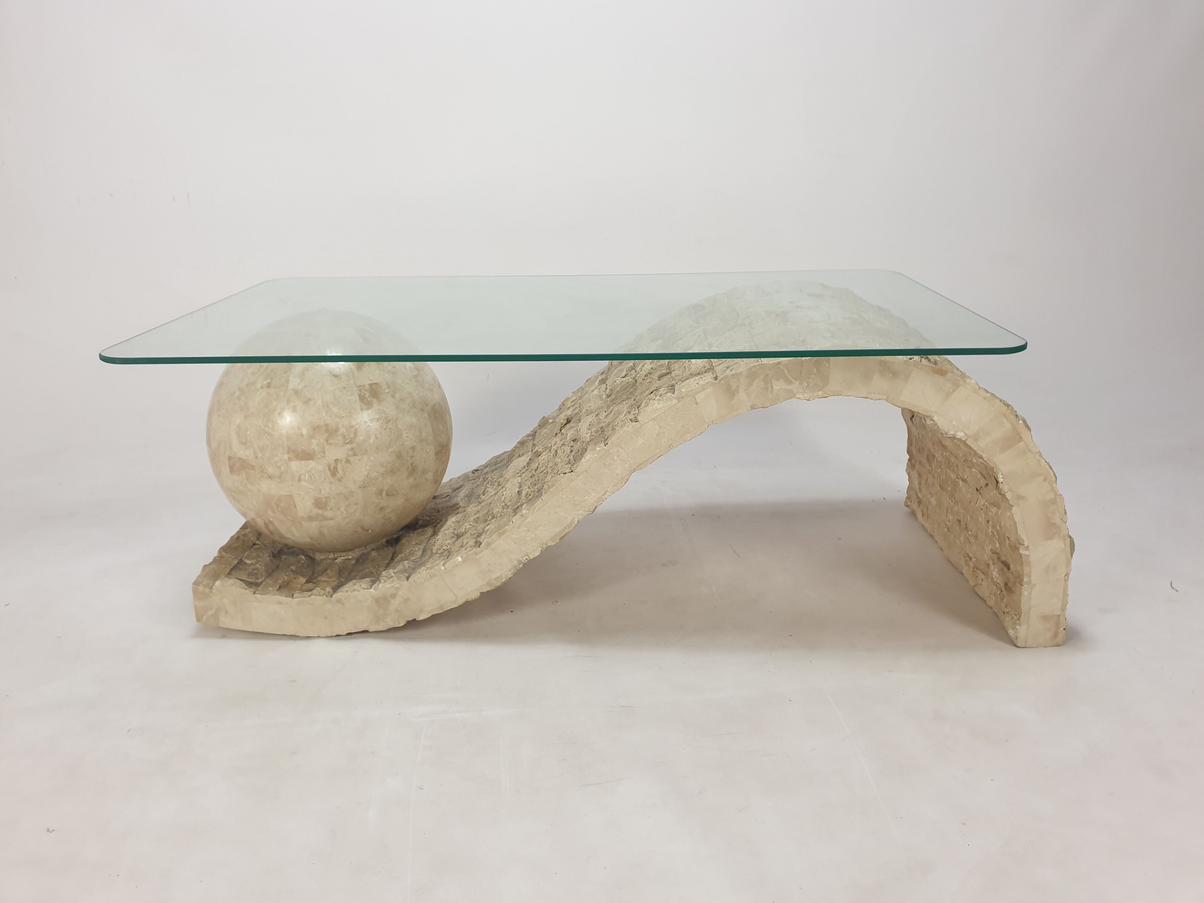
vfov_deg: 53.1
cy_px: 452
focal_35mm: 26
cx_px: 602
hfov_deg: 67.3
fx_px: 904
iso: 100
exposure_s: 1/100
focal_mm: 4.3
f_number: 2.4
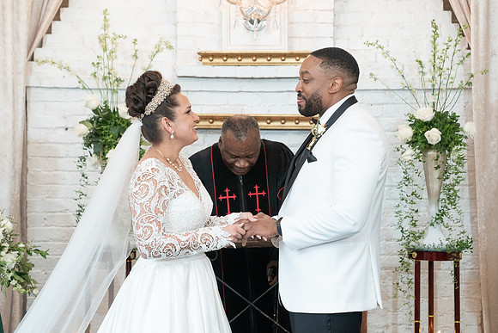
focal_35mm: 82
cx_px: 264
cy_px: 170
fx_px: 1129
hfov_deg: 24.9
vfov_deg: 16.7
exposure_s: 1/100
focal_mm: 70
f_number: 4
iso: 2000
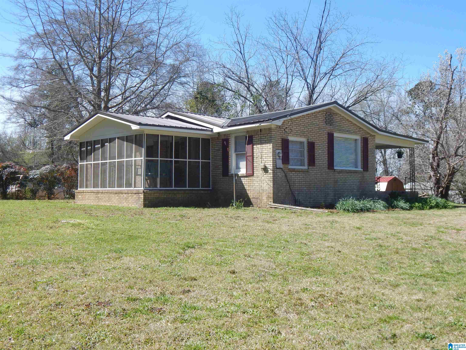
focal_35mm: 38
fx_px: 512
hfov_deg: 49.0
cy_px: 175
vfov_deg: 37.7
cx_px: 233
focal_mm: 6.8
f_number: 3.4
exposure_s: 1/800
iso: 125
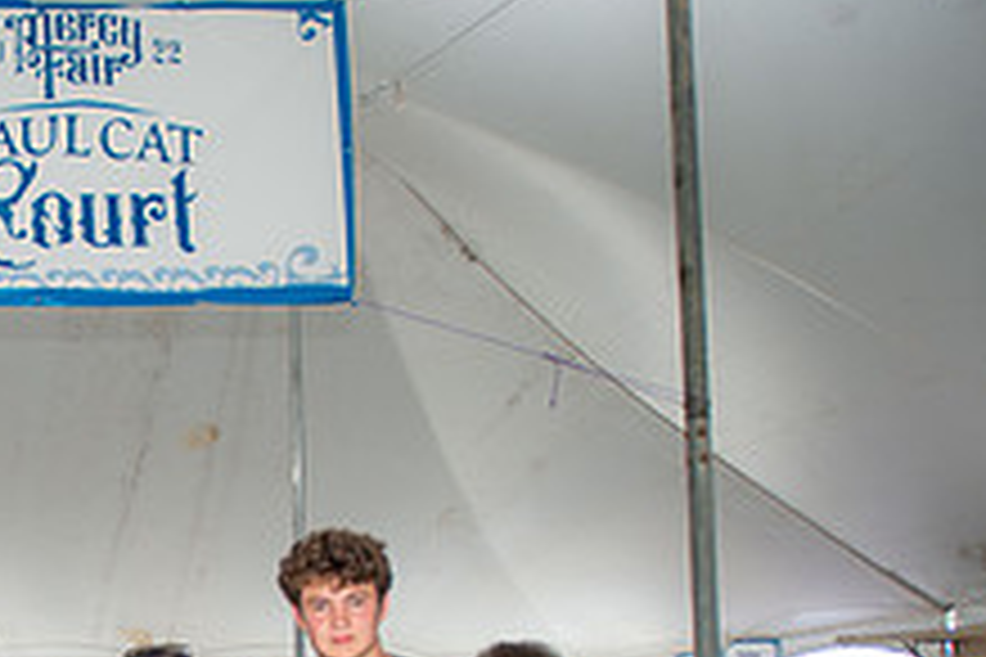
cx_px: -18
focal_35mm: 45
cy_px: 734
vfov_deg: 27.2
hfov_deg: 38.3
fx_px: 1232
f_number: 2.8
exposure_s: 1/60
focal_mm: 17
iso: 100
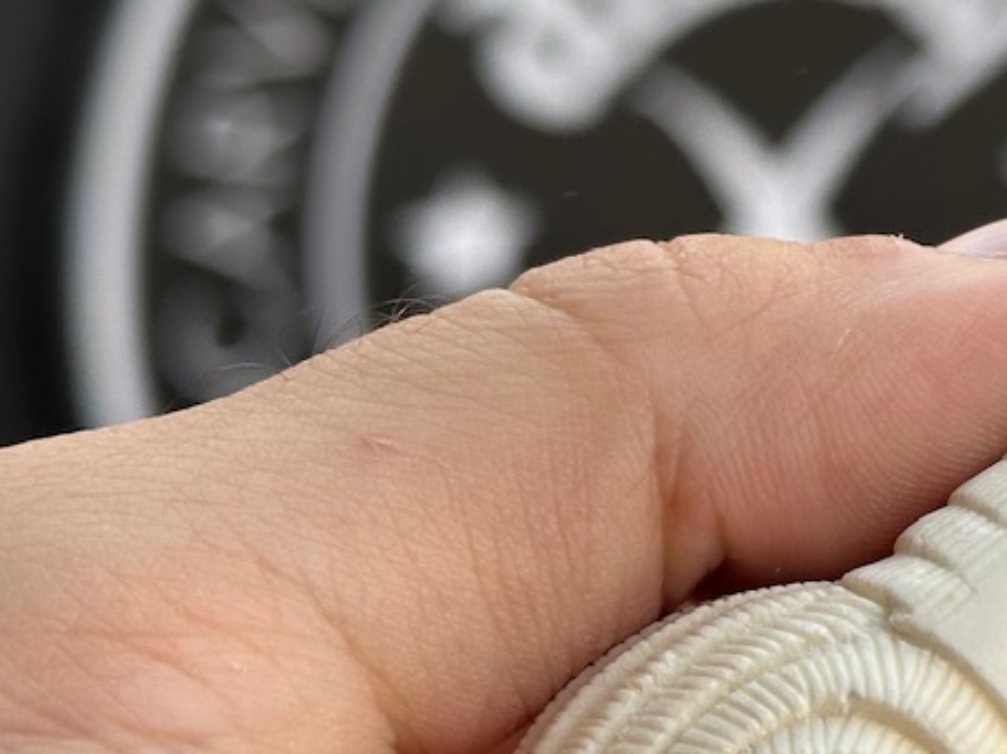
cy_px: 332
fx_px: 3926
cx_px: 1253
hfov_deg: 14.1
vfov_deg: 11.0
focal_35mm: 135
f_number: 1.78
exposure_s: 1/549
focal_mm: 6.86
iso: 64
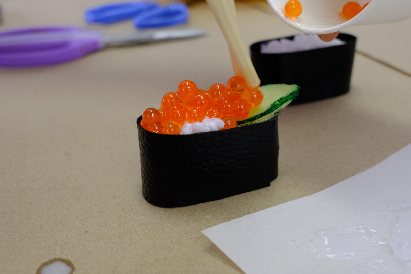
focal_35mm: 50
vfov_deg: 27.0
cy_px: 137
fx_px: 571
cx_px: 206
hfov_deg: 39.6
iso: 2000
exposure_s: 1/105
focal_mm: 33
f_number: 6.3
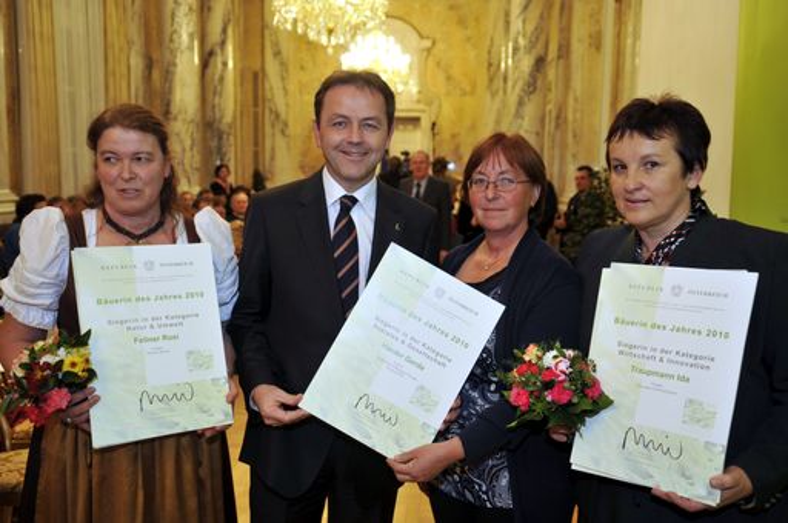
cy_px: 262
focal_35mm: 34
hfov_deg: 55.2
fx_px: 754
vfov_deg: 38.3
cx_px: 394
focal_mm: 23
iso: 200
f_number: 2.8
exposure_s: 1/30
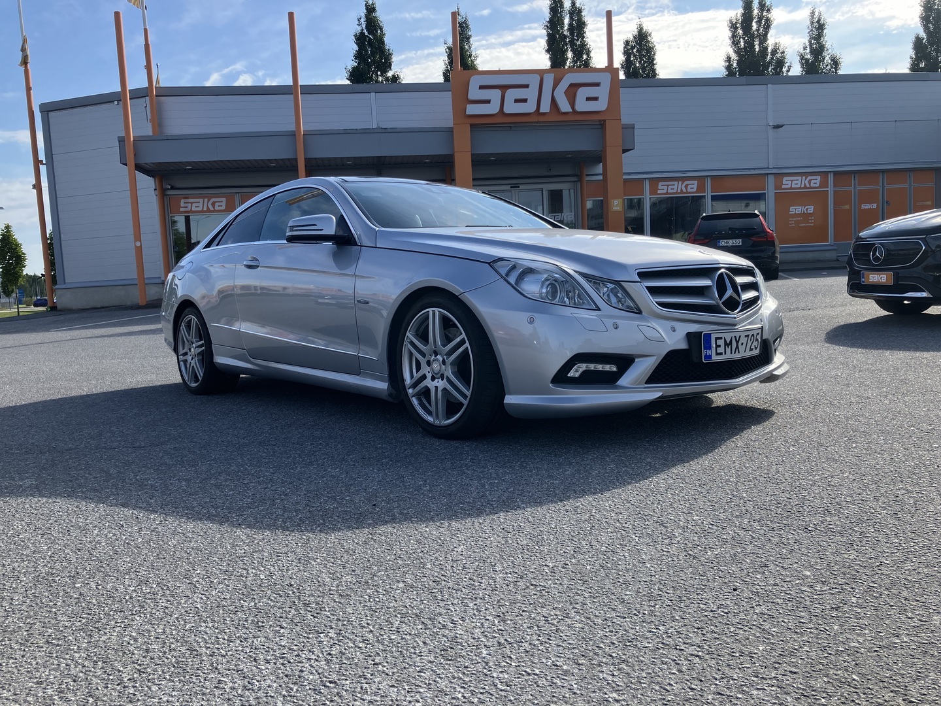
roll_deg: +0.7
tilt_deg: -5.3
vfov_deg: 49.7
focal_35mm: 28
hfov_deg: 63.4
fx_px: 761
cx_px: 470
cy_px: 353
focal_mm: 3.99
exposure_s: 1/1130
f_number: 1.8
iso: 32
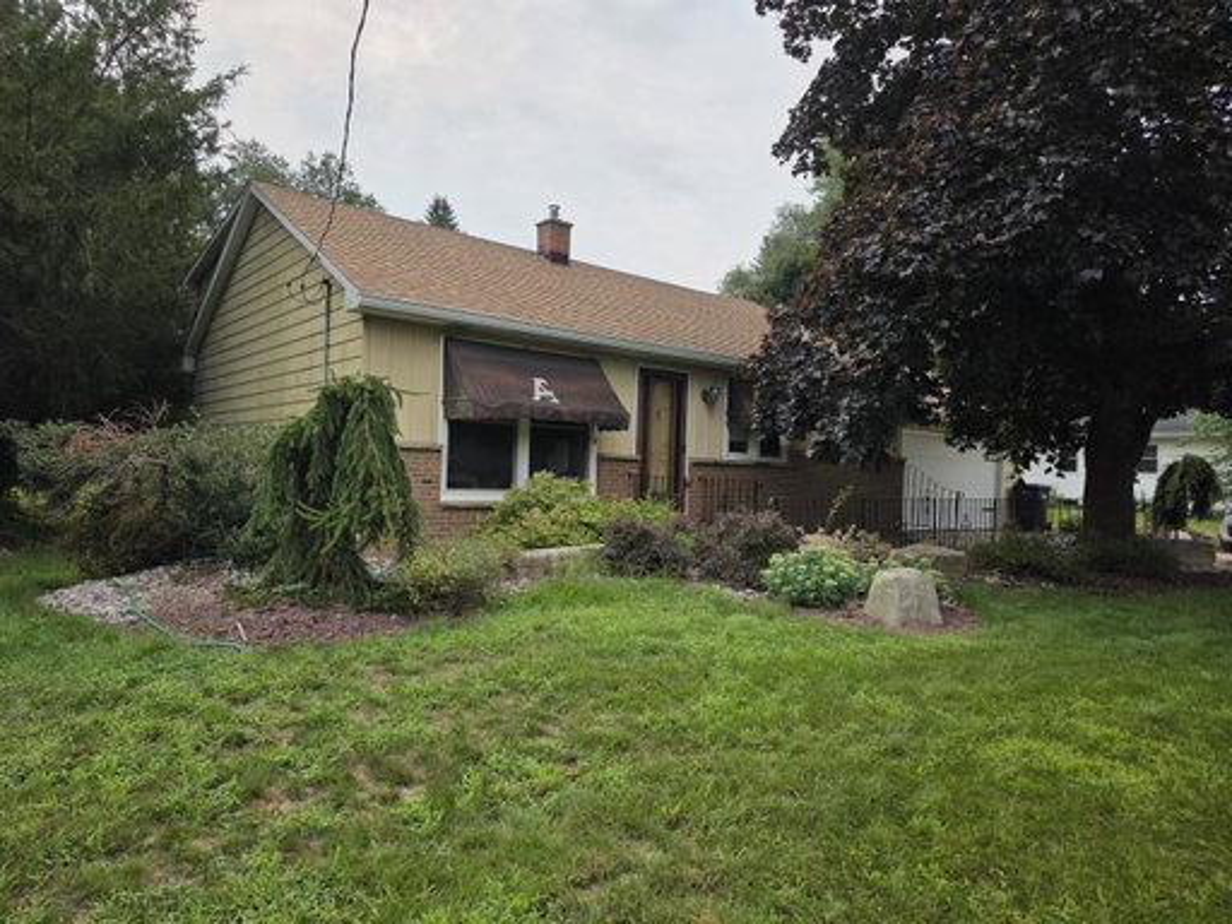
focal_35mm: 23
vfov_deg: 58.9
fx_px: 819
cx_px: 616
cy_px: 462
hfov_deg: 73.9
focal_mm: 6.3
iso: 80
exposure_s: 1/5296
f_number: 1.7
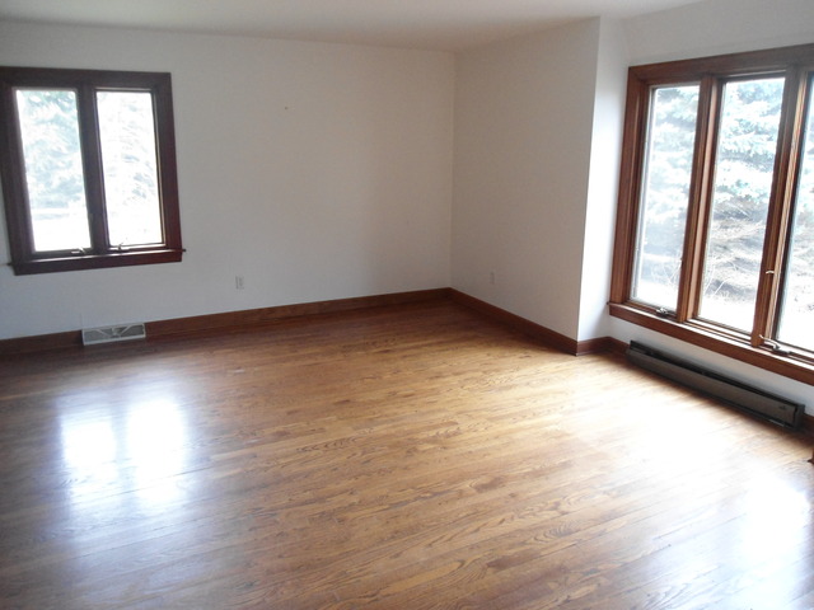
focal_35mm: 26
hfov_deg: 67.3
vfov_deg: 53.1
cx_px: 407
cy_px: 305
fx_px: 611
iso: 400
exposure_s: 1/30
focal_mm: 4.7
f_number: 2.8
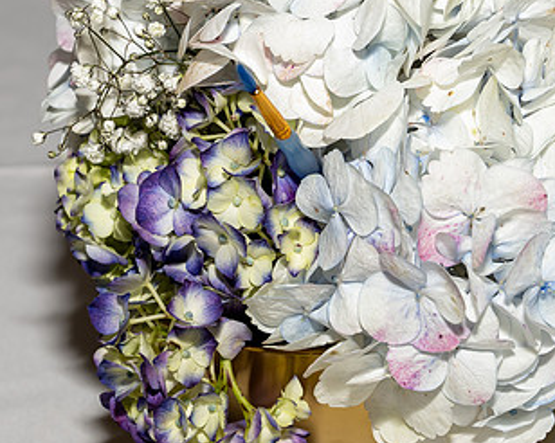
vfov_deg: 9.4
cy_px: 155
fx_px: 2692
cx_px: 246
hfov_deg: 11.8
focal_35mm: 164
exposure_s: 1/250
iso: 500
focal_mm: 70
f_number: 7.1
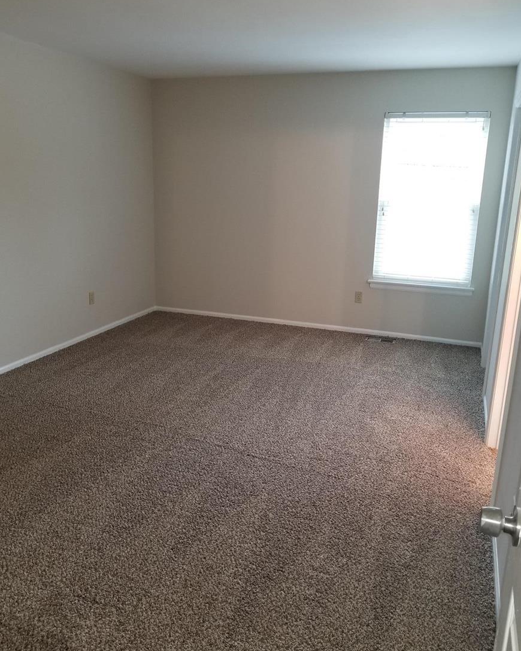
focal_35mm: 28
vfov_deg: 62.2
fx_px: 540
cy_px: 343
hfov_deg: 51.5
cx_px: 260
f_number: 1.7
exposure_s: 1/20
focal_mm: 4.25
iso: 160
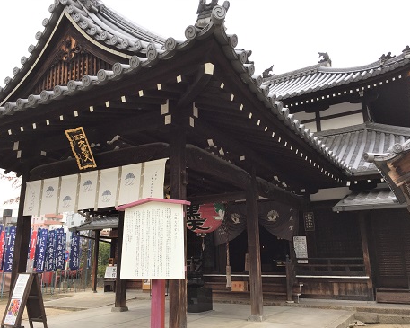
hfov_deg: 57.2
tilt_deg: +14.8
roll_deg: +2.0
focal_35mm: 31
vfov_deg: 47.1
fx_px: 376
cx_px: 198
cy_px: 166
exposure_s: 1/120
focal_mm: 4.15
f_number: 2.2
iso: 32
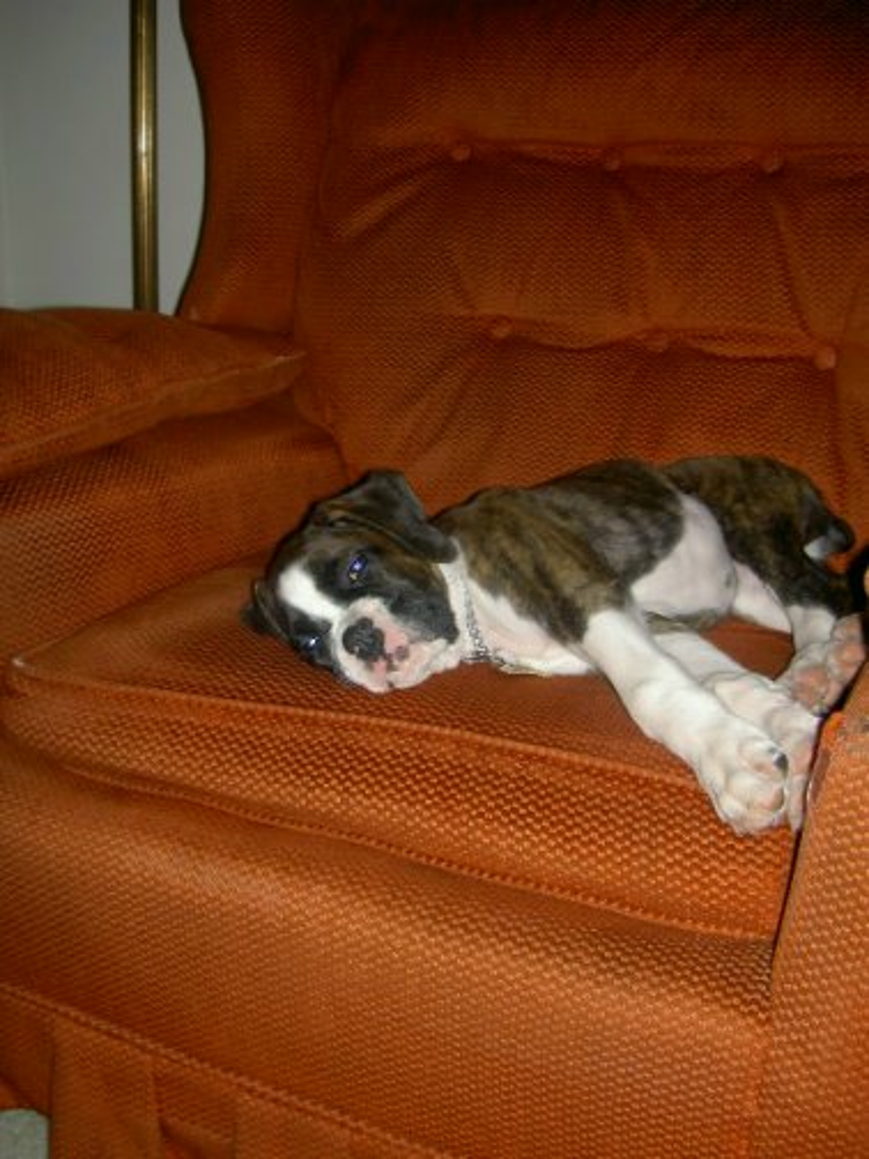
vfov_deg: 47.9
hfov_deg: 36.8
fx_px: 1305
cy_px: 580
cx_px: 434
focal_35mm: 39
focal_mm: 8
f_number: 2.8
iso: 100
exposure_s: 1/60
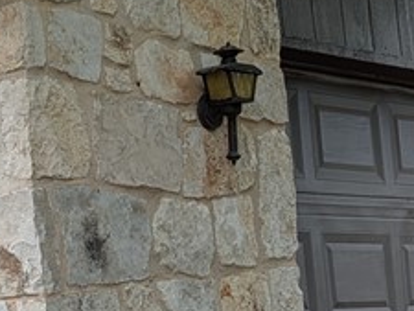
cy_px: 267
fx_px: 1304
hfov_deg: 15.3
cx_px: -354
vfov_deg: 13.5
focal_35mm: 109
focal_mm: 6.9
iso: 25
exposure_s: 1/201
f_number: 1.68
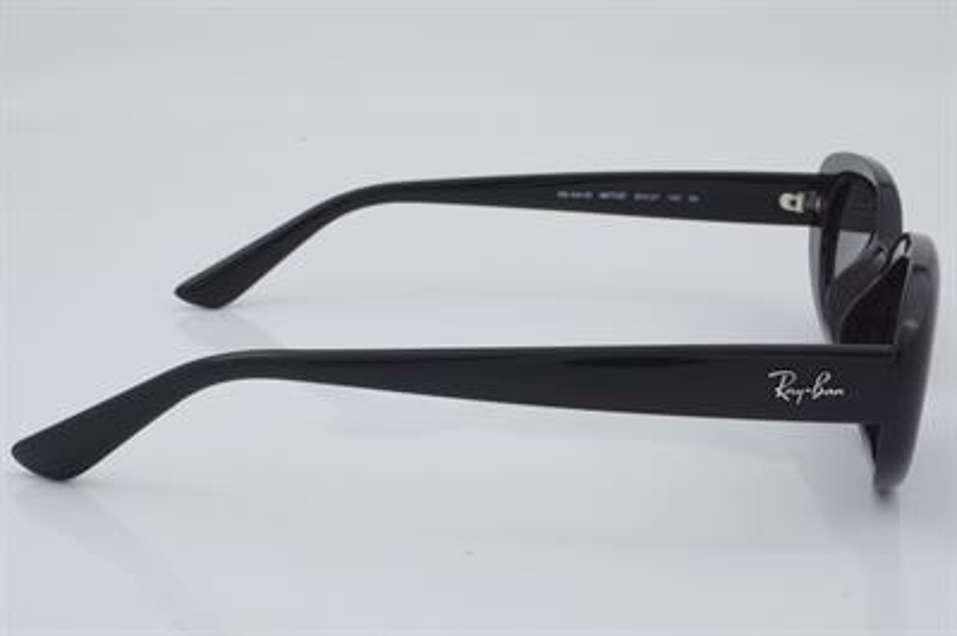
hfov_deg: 27.0
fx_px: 1992
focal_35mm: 75
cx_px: 478
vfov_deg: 18.2
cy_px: 318
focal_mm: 50
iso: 100
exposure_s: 1/4
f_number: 29
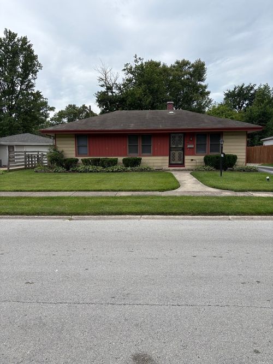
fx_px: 273
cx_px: 136
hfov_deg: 53.0
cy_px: 182
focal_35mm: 26
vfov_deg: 67.3
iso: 50
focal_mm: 5.96
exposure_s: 1/3448
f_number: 1.6
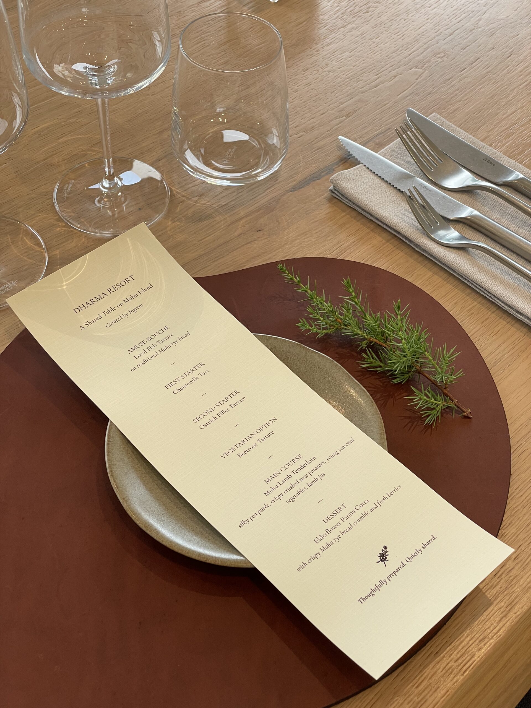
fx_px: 1064
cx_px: 266
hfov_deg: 28.0
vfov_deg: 36.8
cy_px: 354
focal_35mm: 52
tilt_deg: -49.4
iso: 100
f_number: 2
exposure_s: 1/99
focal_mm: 6
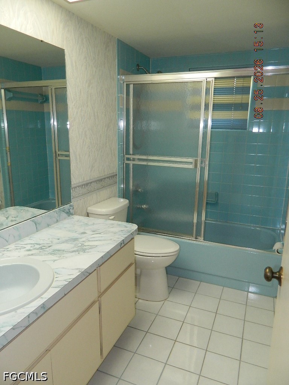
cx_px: 144
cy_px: 192
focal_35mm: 25
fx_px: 278
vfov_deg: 69.4
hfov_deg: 54.9
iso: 200
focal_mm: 4.5
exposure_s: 1/30
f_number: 3.1
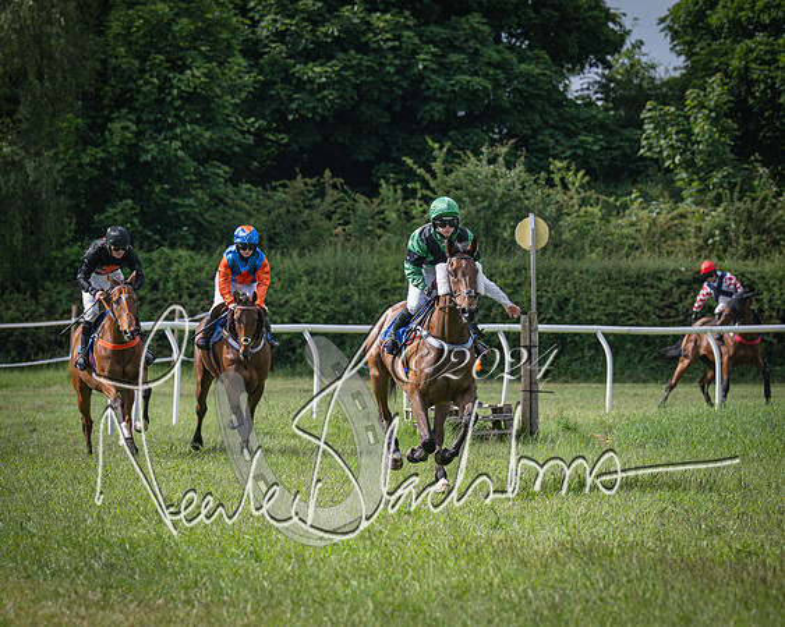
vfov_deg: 4.5
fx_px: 7902
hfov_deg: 5.7
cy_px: 311
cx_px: 380
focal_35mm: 340
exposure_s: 1/2500
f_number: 5
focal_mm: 200
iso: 400
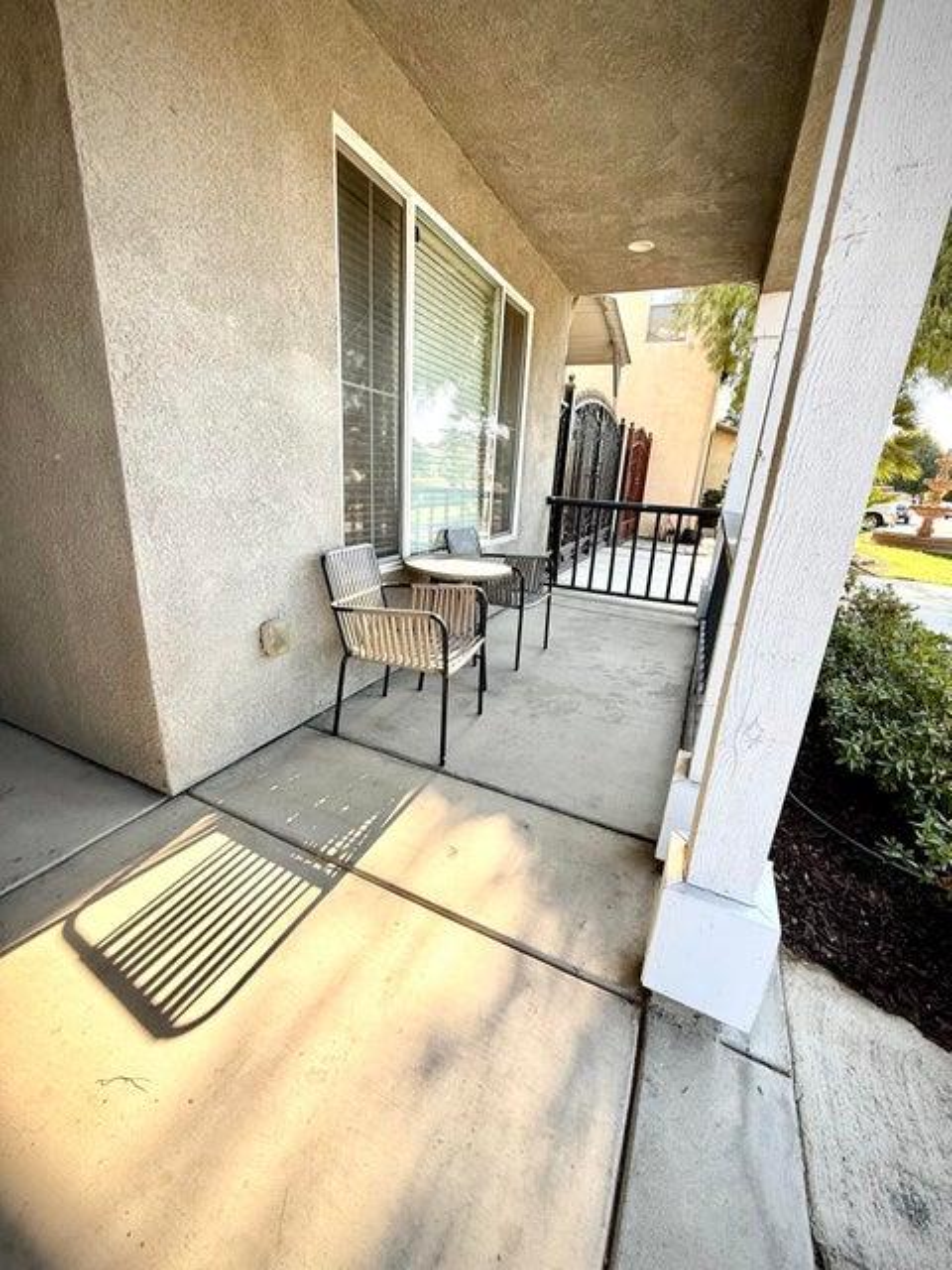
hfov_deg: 85.7
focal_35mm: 14
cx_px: 476
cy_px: 635
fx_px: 513
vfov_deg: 102.1
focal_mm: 2.22
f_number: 2.2
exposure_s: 1/286
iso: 50
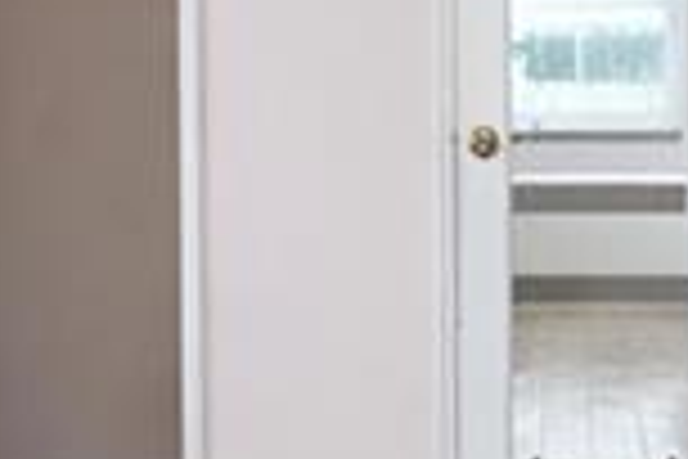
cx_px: 540
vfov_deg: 12.3
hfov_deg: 18.4
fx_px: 2109
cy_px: 40
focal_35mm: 110
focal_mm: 16.5
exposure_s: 1/80
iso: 64
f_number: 6.3
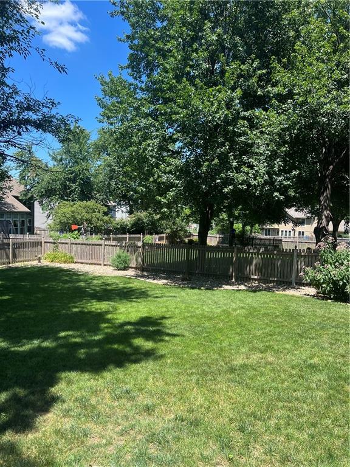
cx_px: 175
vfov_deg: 67.3
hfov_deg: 53.1
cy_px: 234
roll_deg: -4.4
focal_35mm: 26
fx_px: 351
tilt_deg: -3.8
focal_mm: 5.7
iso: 50
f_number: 1.5
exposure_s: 1/1209
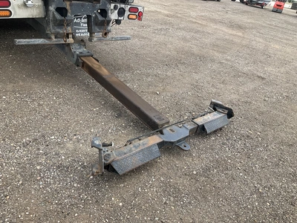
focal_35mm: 29
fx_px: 249
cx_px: 148
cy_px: 112
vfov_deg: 48.2
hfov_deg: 61.7
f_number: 1.8
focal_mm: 3
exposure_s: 1/545
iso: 25
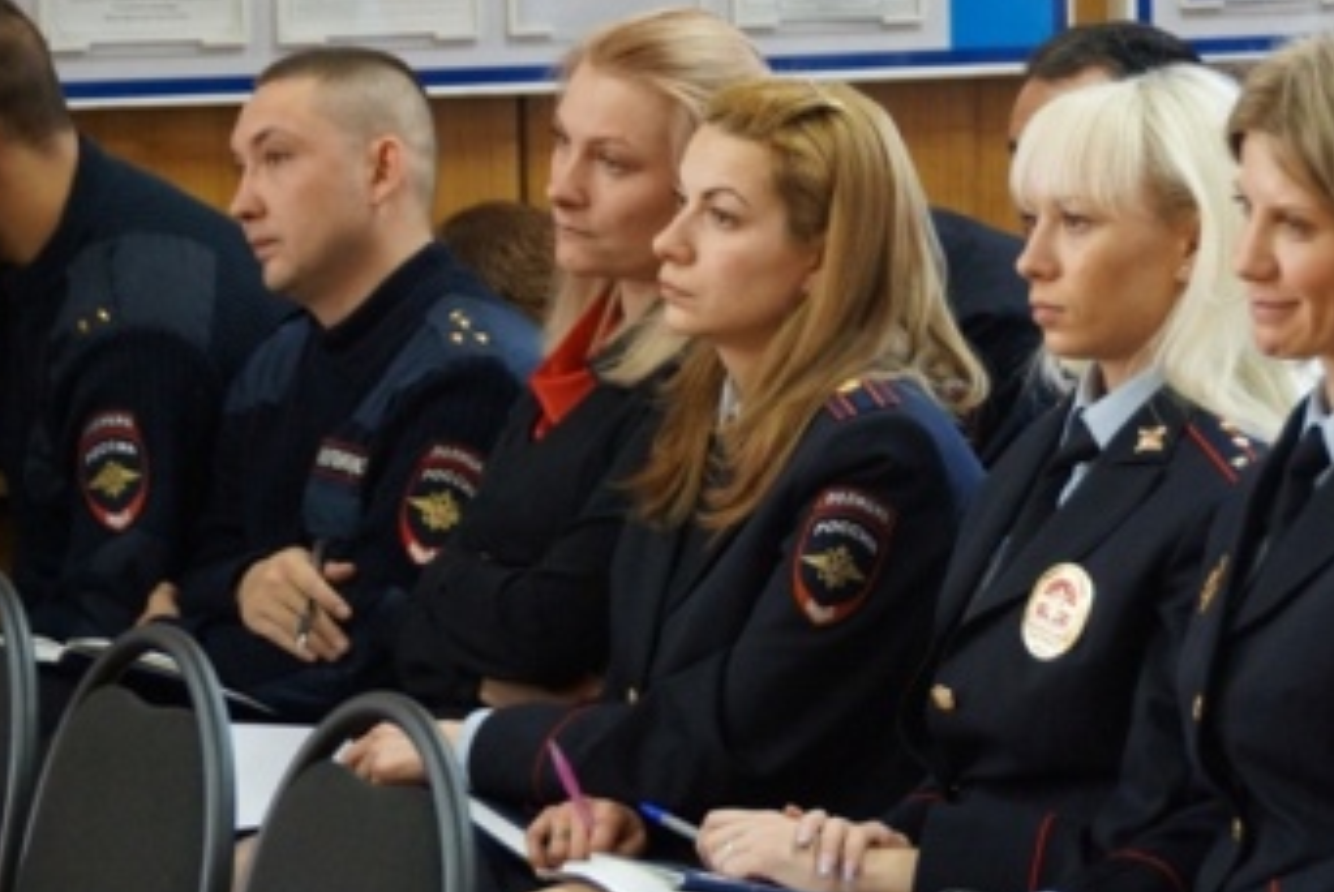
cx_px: 818
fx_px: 7306
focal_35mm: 197
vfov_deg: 7.0
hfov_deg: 10.4
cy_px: 370
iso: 2000
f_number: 5.6
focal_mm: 100
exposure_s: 1/60
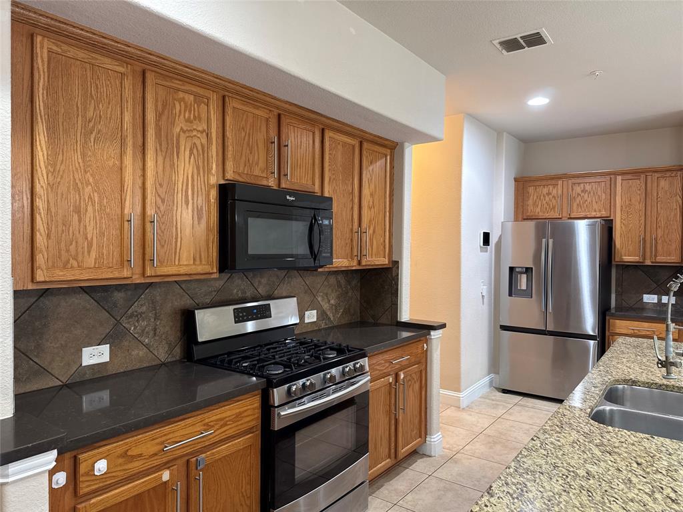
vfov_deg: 56.8
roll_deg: -0.9
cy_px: 256
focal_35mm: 24
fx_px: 474
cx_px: 342
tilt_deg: -1.2
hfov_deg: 71.6
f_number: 1.78
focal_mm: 6.76
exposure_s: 1/60
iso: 160
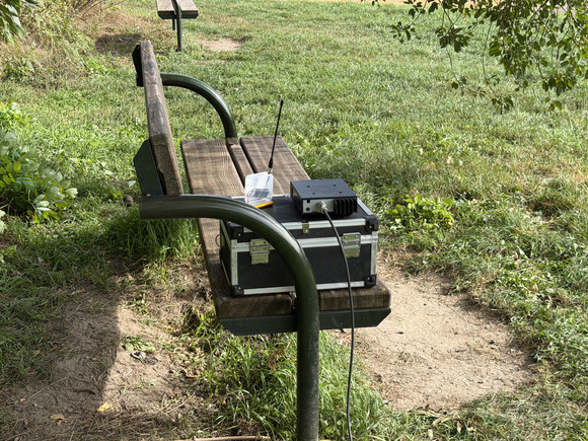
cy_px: 225
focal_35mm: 53
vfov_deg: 27.5
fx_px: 900
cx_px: 294
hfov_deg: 36.2
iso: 80
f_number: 1.78
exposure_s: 1/1222
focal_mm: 6.76
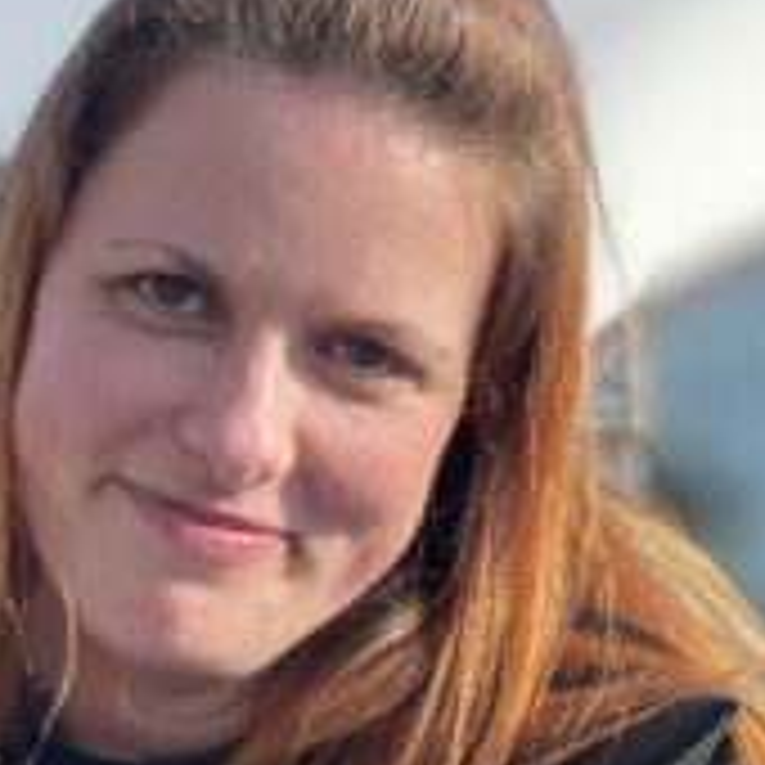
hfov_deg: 10.7
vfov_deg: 10.7
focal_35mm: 162
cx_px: 68
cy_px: 724
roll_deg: -1.8
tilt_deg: -6.7
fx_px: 4050
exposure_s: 1/1020
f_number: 2
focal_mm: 6
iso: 32
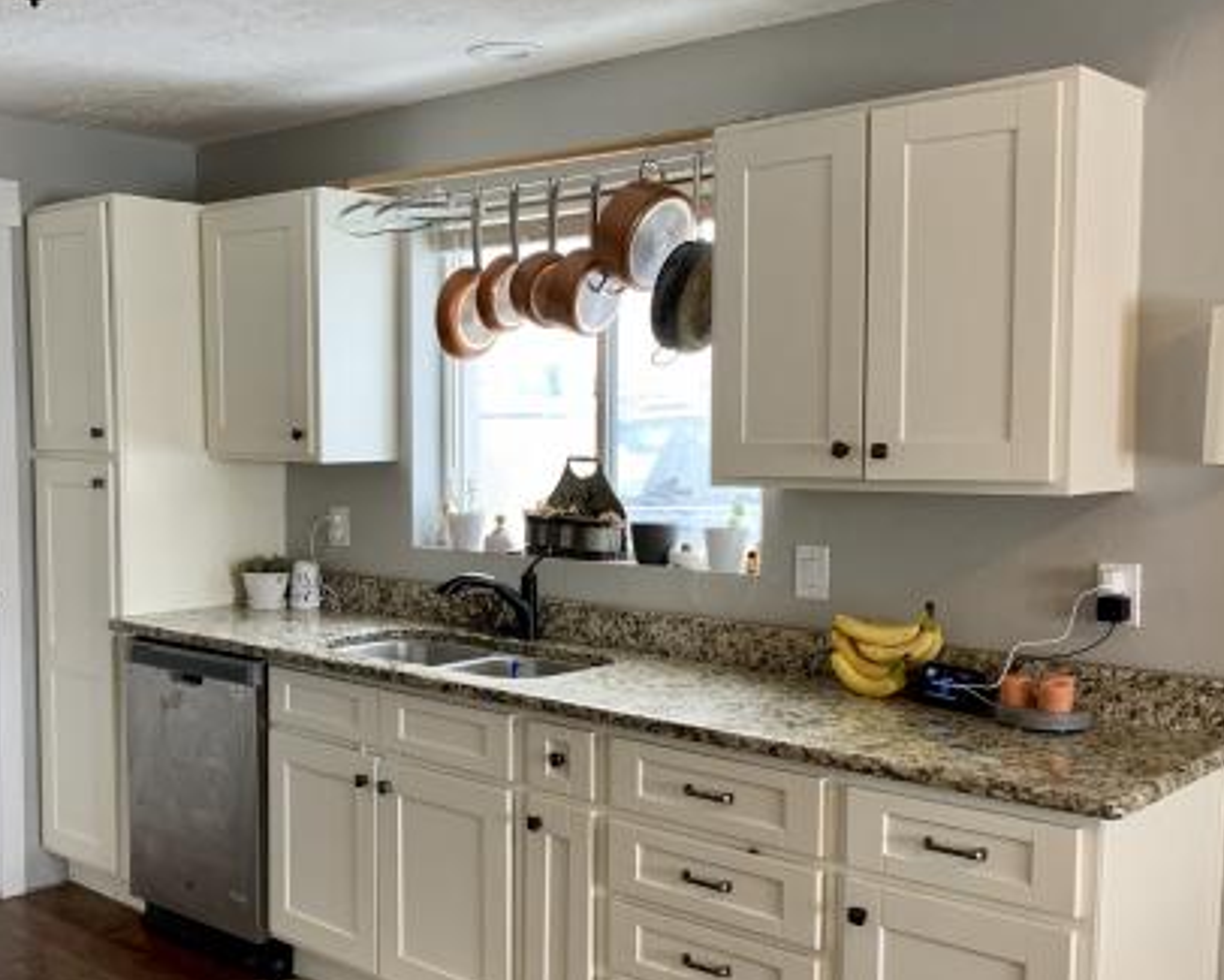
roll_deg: -0.6
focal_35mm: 40
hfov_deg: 45.2
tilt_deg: -5.7
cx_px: 422
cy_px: 564
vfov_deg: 37.3
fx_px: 1449
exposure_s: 1/60
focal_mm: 4.25
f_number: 1.8
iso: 160
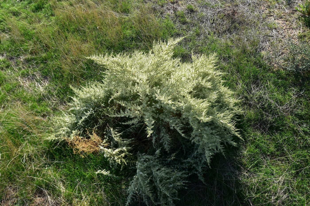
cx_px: 155
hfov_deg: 61.9
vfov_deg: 43.6
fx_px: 258
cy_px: 103
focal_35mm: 30
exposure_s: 1/500
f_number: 8
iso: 320
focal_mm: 20
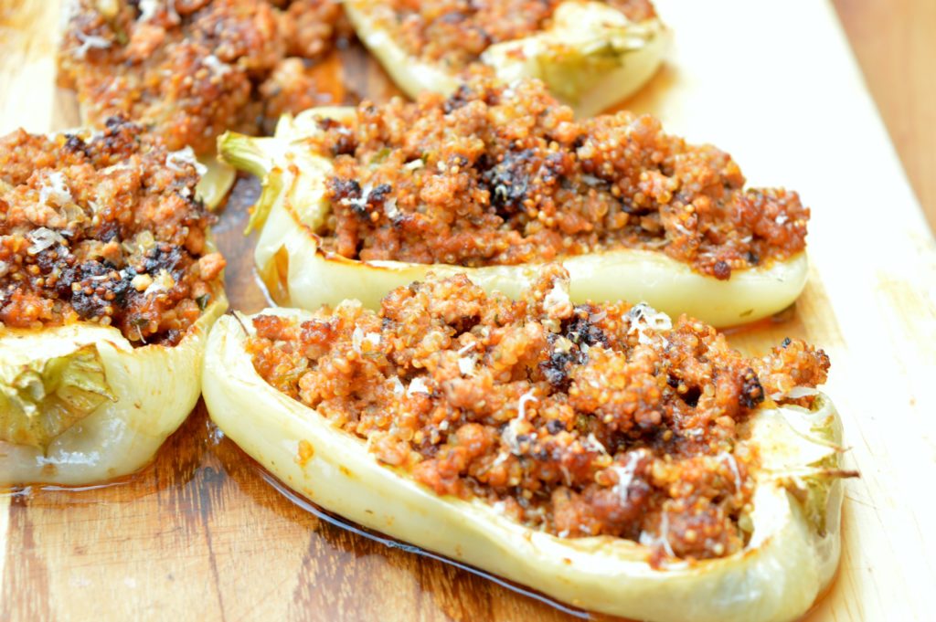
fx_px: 2143
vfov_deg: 16.5
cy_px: 311
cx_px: 468
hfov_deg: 24.6
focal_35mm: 82
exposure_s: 1/15
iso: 100
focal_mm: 55
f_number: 5.6
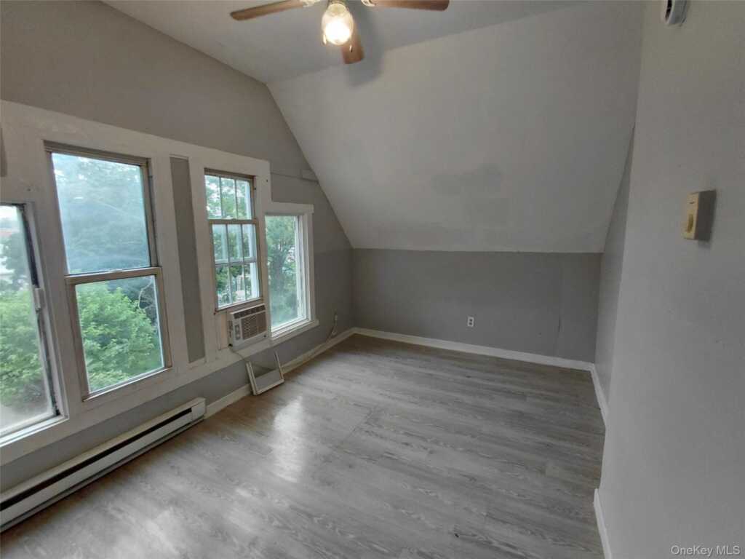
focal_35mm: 16
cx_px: 372
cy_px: 280
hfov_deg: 94.5
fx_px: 344
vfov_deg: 78.1
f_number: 2.2
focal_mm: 1.64
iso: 64
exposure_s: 1/60
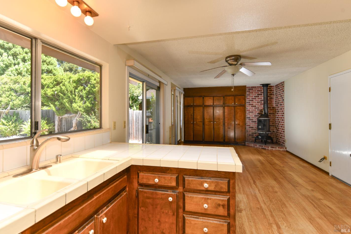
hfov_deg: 90.0
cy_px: 112
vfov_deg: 67.3
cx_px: 169
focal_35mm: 18
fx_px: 175
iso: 160
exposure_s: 1/60
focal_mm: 17
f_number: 6.3
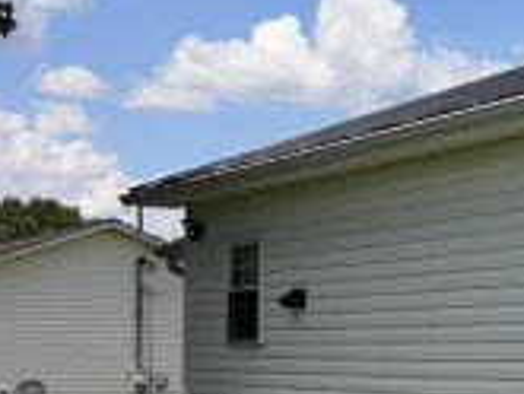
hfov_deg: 15.1
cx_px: 1050
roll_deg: +0.4
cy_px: 324
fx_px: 1591
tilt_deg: +1.2
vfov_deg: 14.0
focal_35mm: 105
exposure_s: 1/10309
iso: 32
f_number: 1.5
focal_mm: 5.7
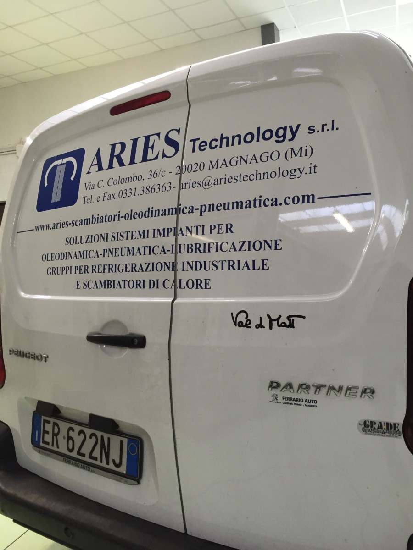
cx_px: 206
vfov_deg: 61.7
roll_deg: +4.9
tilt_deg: -4.8
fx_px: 461
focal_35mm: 29
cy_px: 275
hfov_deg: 48.2
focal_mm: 4.15
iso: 125
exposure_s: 1/33
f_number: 2.2
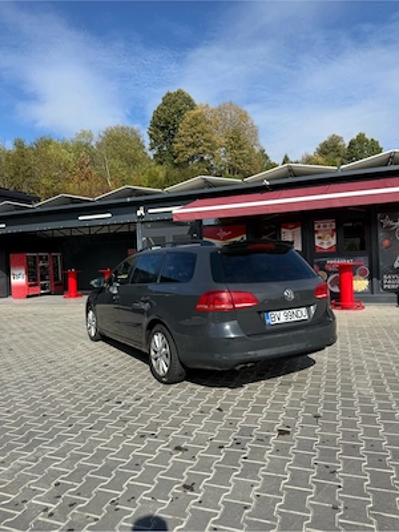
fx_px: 369
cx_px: 200
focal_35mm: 24
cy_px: 266
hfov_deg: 56.8
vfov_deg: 71.6
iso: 80
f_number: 1.78
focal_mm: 6.76
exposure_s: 1/3953
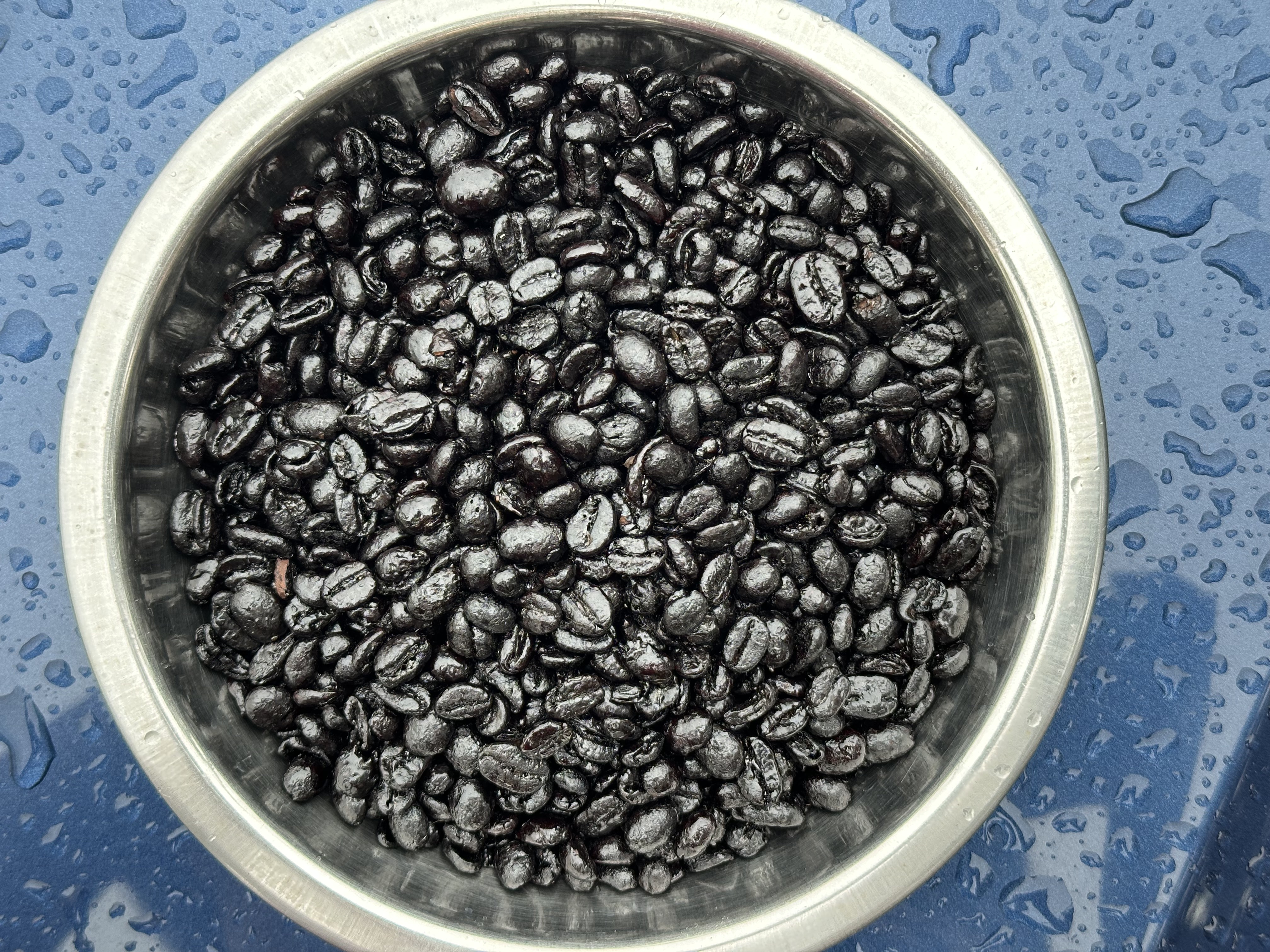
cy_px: 476
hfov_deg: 39.7
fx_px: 1761
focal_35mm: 48
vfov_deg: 30.3
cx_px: 635
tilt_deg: -80.5
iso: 64
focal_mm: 6.86
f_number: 1.78
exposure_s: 1/213
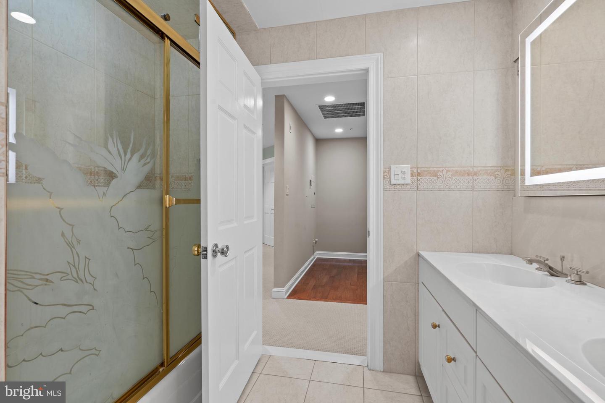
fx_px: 269
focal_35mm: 16
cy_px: 202
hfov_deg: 96.7
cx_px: 302
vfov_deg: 73.7
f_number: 9
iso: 250
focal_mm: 16
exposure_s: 1/2.5
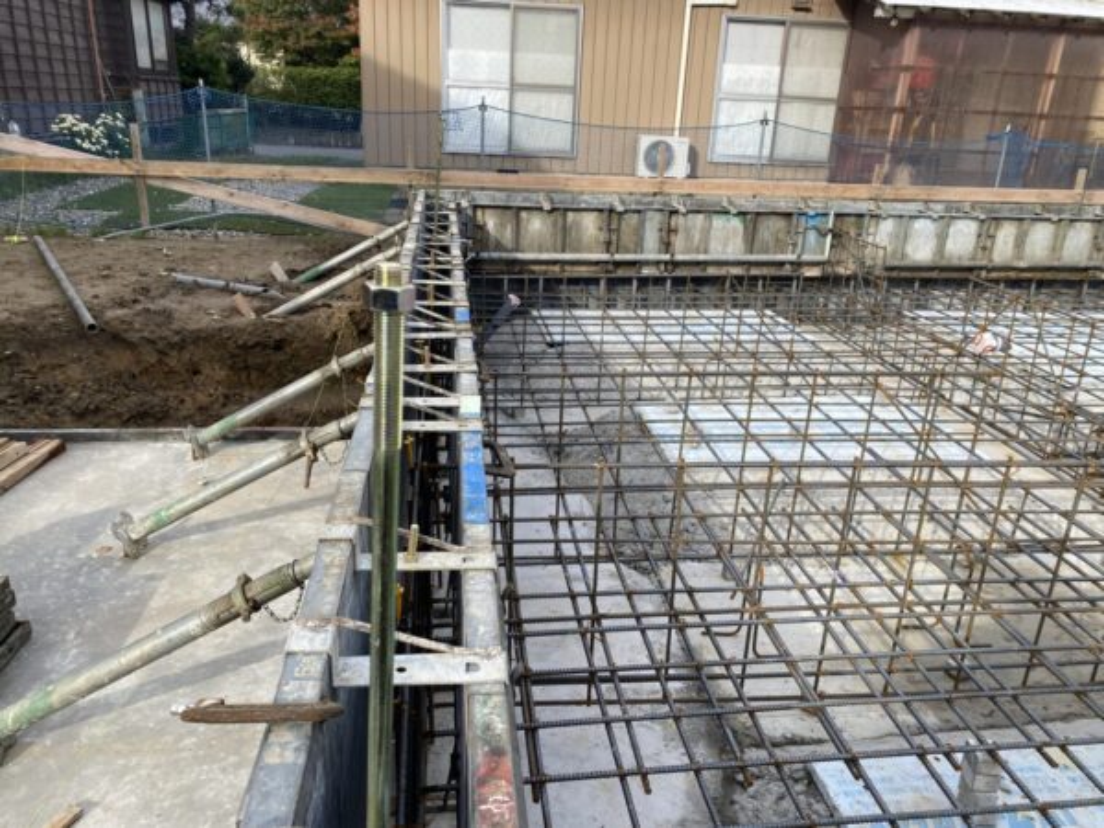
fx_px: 829
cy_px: 414
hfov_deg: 67.3
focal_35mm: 26
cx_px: 552
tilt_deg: -19.7
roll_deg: -2.2
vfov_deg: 53.1
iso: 32
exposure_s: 1/702
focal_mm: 4.25
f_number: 1.8
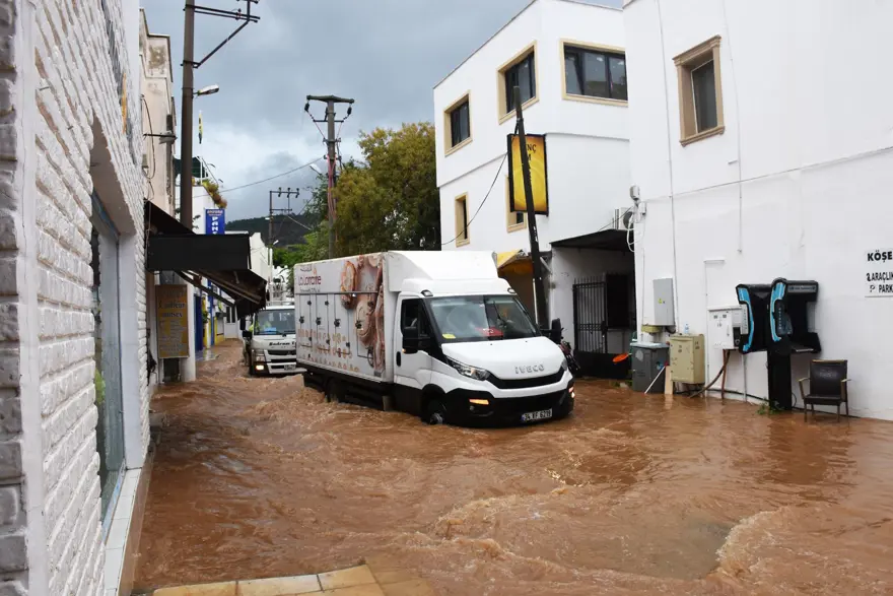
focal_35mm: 27
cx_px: 446
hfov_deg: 67.4
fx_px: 670
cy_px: 298
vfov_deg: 47.9
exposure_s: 1/320
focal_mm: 18
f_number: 9
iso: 400
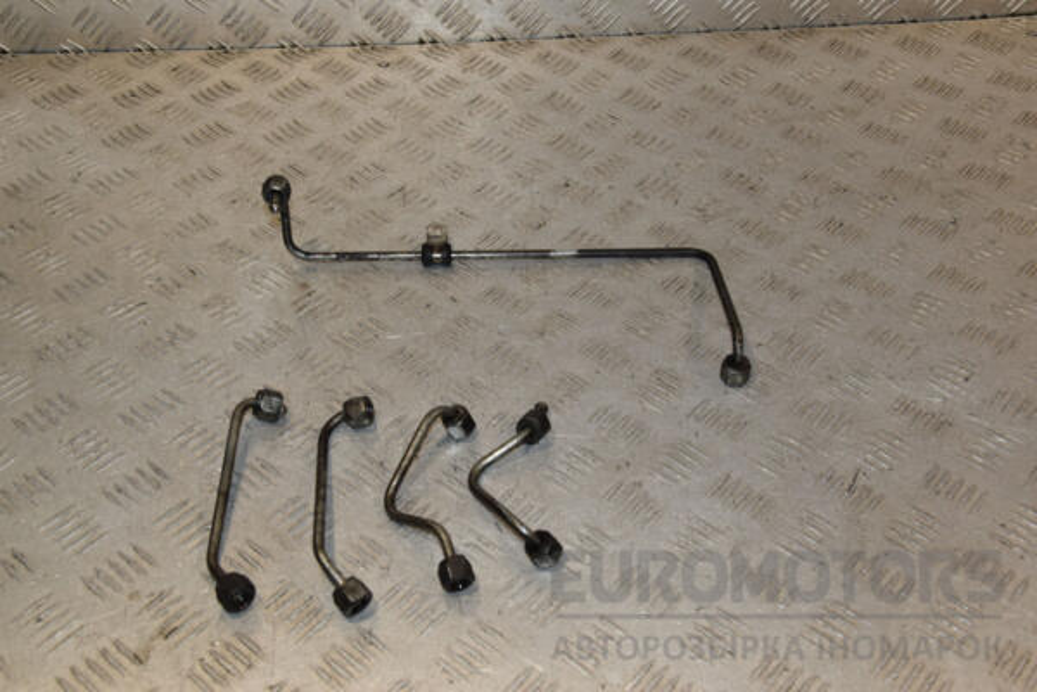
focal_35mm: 45
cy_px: 346
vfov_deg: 29.9
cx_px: 518
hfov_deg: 43.6
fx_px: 1296
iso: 800
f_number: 9
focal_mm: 30
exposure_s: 1/200
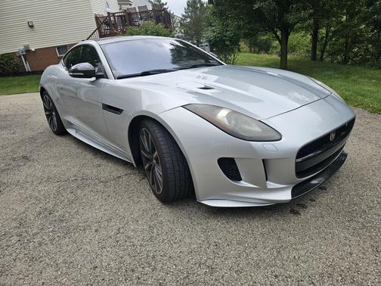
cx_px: 190
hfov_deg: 73.9
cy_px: 143
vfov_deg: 58.9
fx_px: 253
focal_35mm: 23
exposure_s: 1/353
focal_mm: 6.3
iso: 10
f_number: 1.7
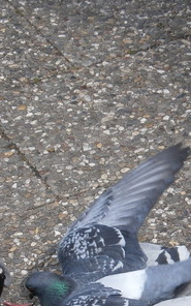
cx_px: 174
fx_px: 1433
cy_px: 301
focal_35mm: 172
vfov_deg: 12.1
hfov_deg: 7.6
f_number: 3.9
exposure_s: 1/320
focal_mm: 10.7
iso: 80
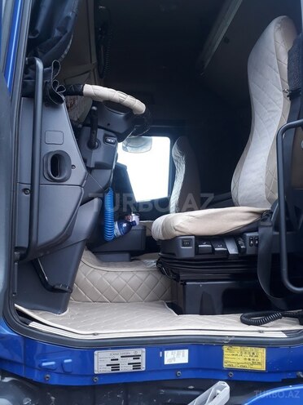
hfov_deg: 51.4
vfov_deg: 65.3
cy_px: 202
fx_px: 315
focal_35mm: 27
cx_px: 152
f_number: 1.9
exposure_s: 1/100
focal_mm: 3.6
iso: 64
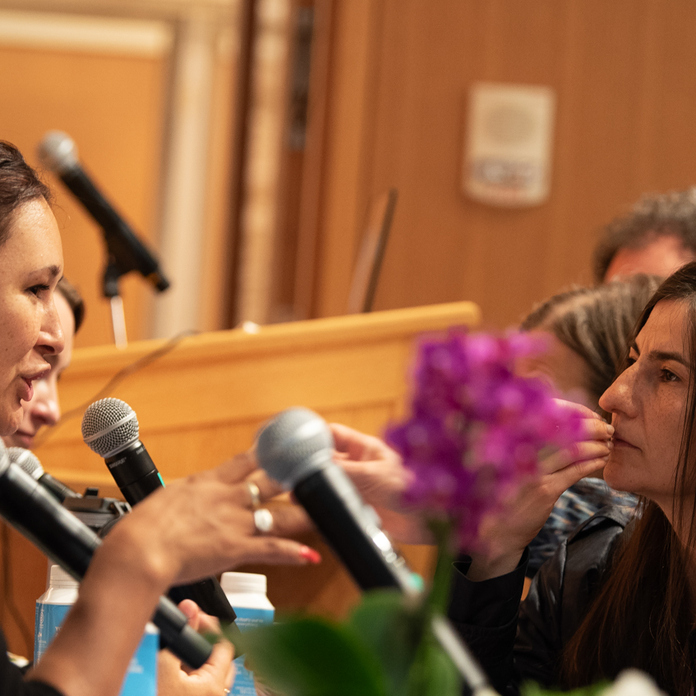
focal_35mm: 253
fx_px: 5755
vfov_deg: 6.9
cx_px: 469
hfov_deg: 6.9
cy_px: 509
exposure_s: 1/80
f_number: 3.5
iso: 1250
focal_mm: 112
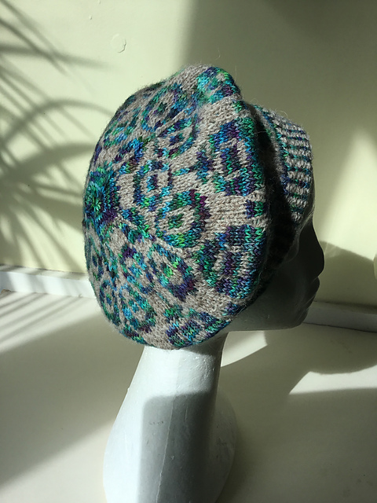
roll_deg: -10.5
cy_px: 252
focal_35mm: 31
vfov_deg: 58.4
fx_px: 450
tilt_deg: -28.9
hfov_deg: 45.4
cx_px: 188
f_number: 2.4
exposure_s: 1/776
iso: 25
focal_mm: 3.3
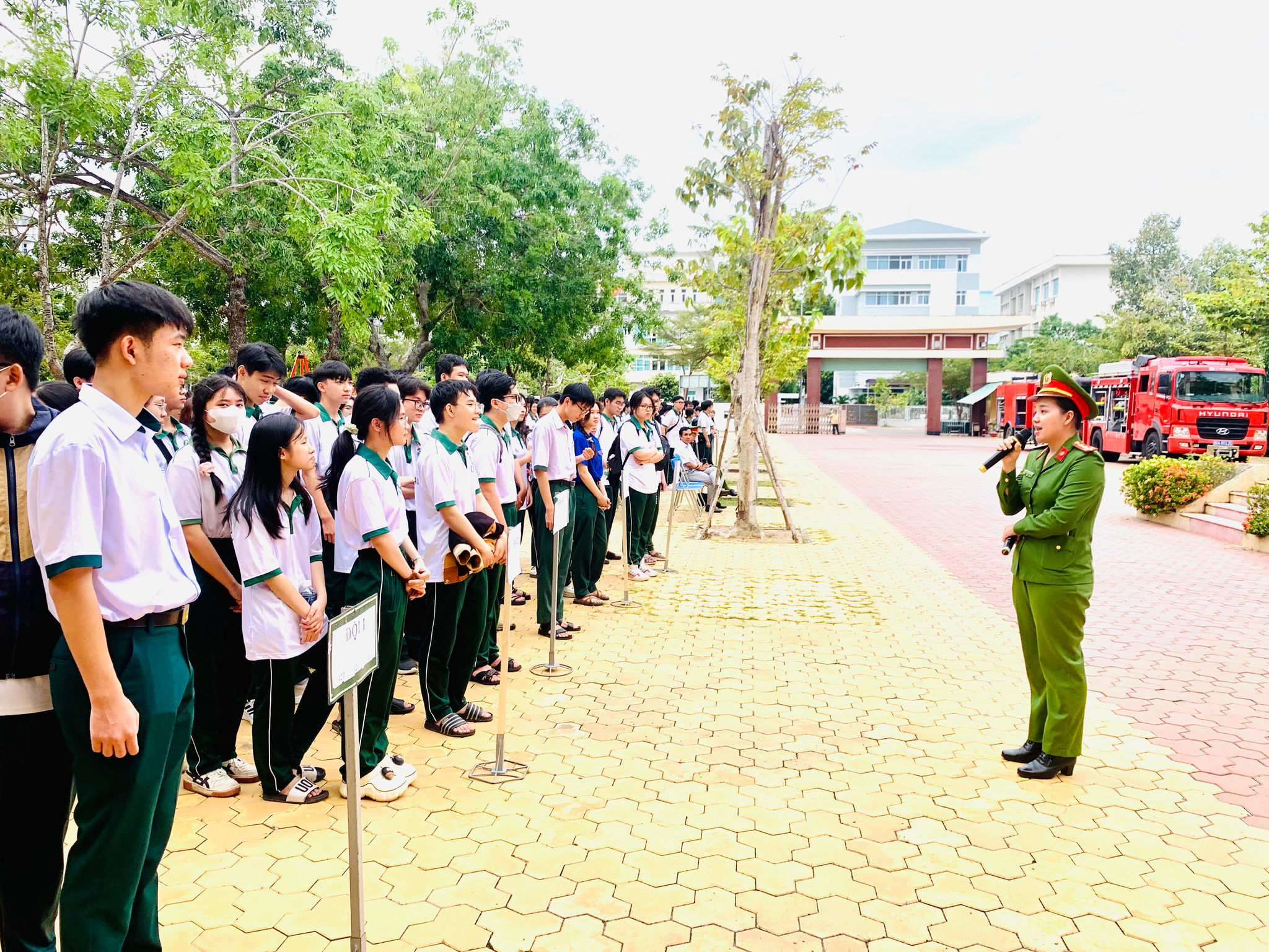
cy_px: 476
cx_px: 634
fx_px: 953
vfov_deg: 53.1
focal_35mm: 26
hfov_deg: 67.3
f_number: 1.8
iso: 25
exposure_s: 1/759
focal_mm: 4.25
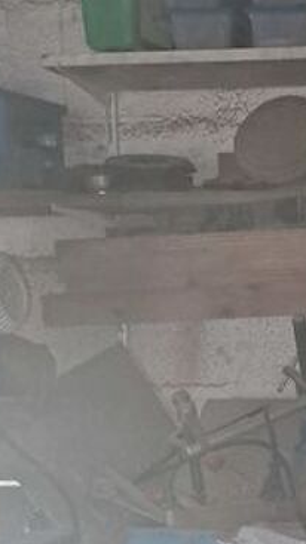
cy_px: 465
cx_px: 563
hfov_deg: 11.7
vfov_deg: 22.1
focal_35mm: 95
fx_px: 1373
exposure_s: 1/50
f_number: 1.8
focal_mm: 5.23
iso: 400
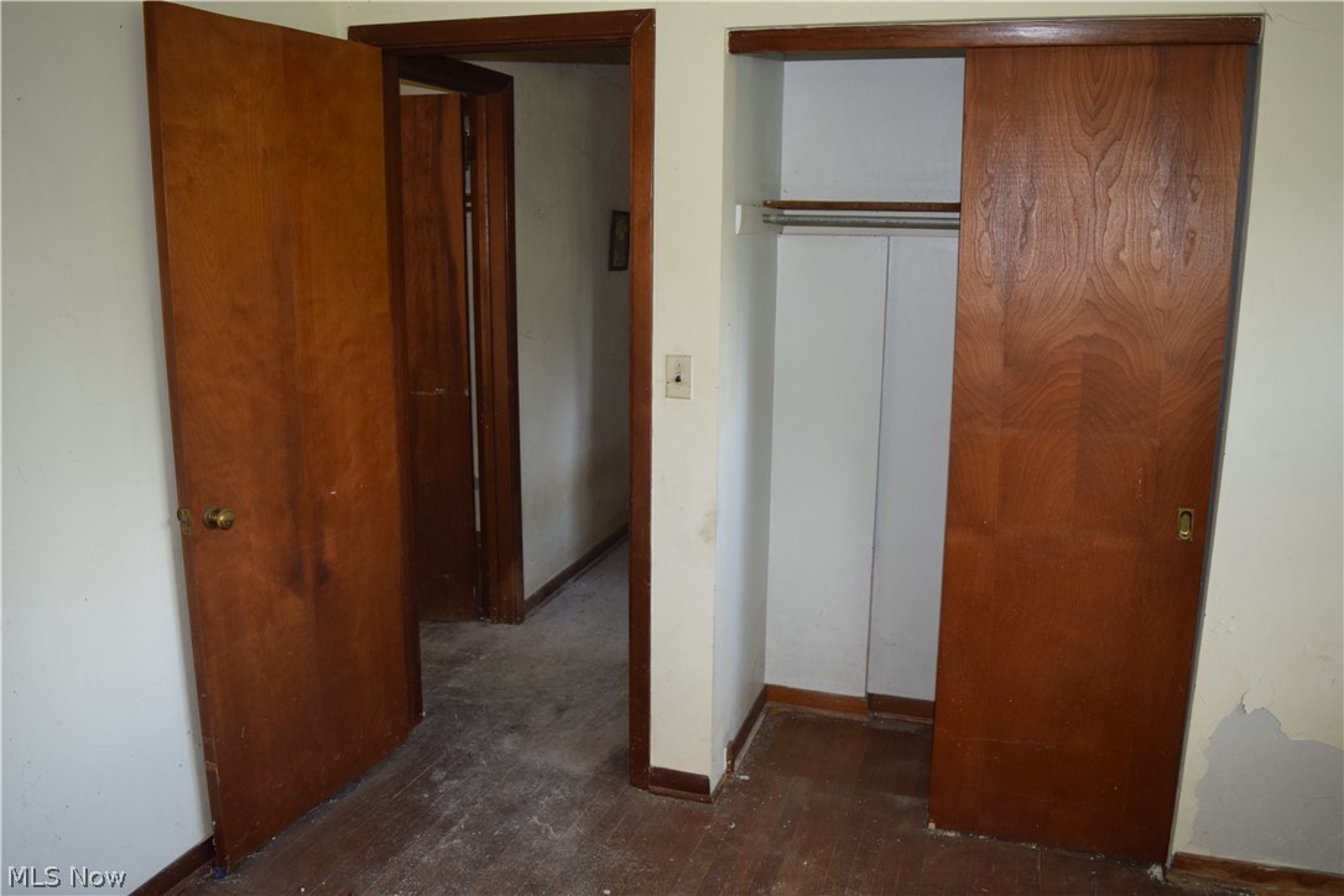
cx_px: 672
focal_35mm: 27
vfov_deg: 47.9
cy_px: 448
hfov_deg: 67.4
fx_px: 1008
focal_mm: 18
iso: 1000
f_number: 3.5
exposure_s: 1/60
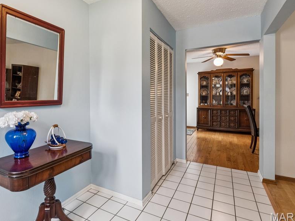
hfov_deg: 83.3
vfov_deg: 68.4
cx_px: 114
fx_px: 162
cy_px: 96
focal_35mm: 19
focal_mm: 10
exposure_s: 1/25
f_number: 8
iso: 800
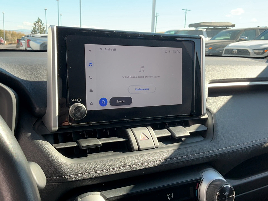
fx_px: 232
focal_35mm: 30
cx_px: 134
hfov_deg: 60.0
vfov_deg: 46.8
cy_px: 100
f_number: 1.8
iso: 32
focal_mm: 3
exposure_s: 1/268
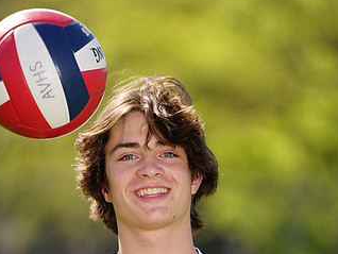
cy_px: 275
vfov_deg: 2.3
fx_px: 6234
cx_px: 192
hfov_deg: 3.1
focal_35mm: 638
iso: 64
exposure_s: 1/200
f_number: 6.3
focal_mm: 364
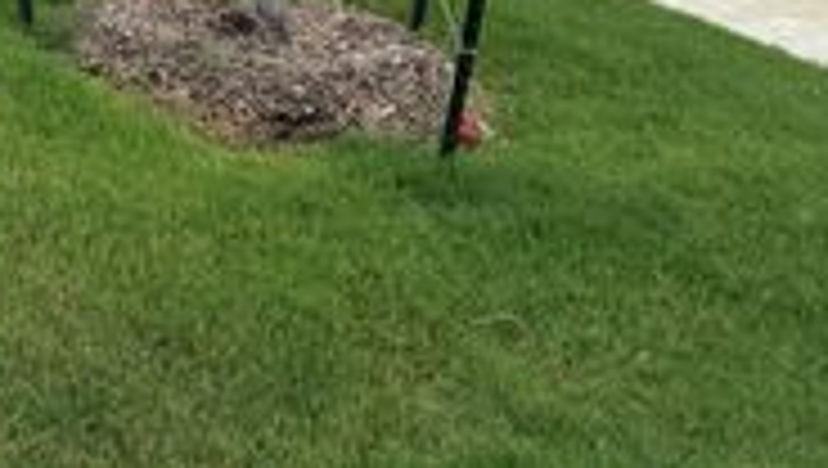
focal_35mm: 71
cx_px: -90
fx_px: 1561
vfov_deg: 15.0
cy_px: -358
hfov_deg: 27.2
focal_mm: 6.76
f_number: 1.78
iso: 80
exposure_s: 1/4405
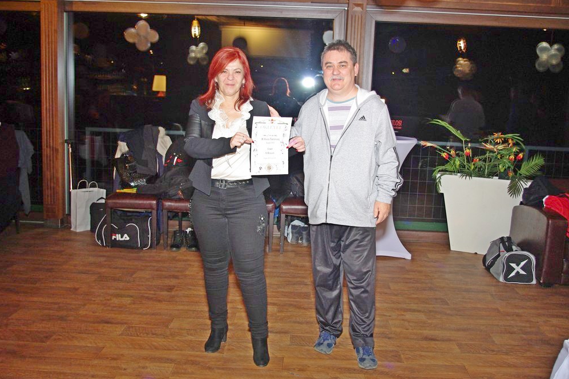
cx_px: 290
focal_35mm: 37
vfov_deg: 36.0
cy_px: 190
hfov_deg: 51.9
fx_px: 585
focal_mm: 24.38
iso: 400
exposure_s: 1/45
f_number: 4
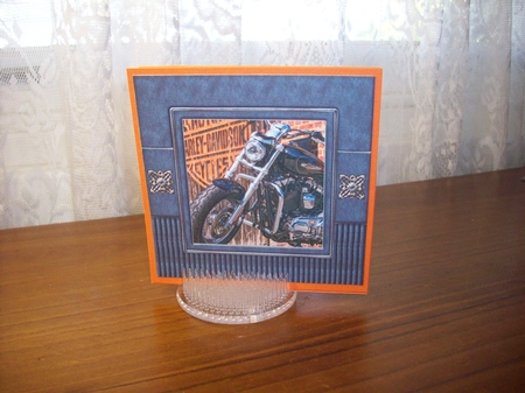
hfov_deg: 50.2
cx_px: 262
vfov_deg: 38.6
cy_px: 196
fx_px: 561
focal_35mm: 37
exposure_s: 1/45
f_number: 2.8
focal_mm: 6.2
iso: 160
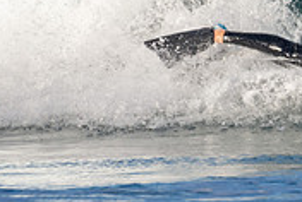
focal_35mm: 2467
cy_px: 47
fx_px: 20730
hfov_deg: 0.8
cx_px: 477
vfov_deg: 0.6
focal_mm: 500
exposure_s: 1/1250
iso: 280
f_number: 5.6
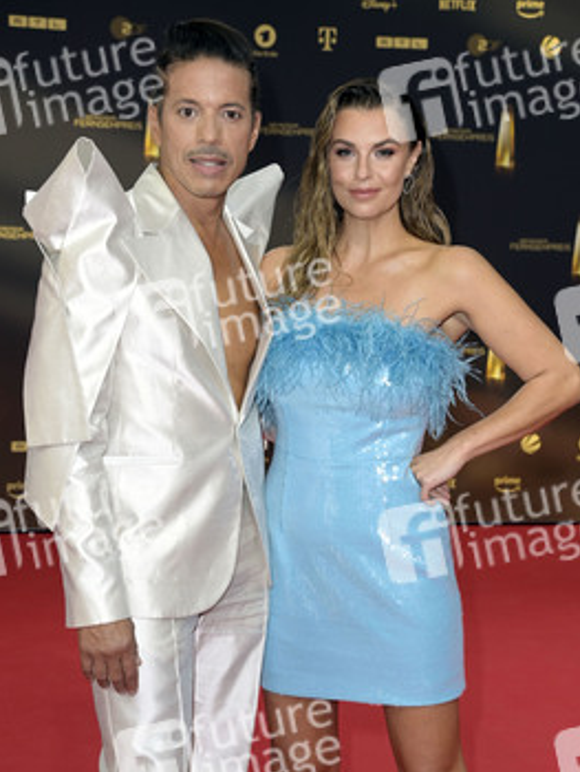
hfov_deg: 21.6
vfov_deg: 28.5
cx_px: 291
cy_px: 421
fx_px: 1517
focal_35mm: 68
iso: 800
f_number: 6.3
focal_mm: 62
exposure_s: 1/250
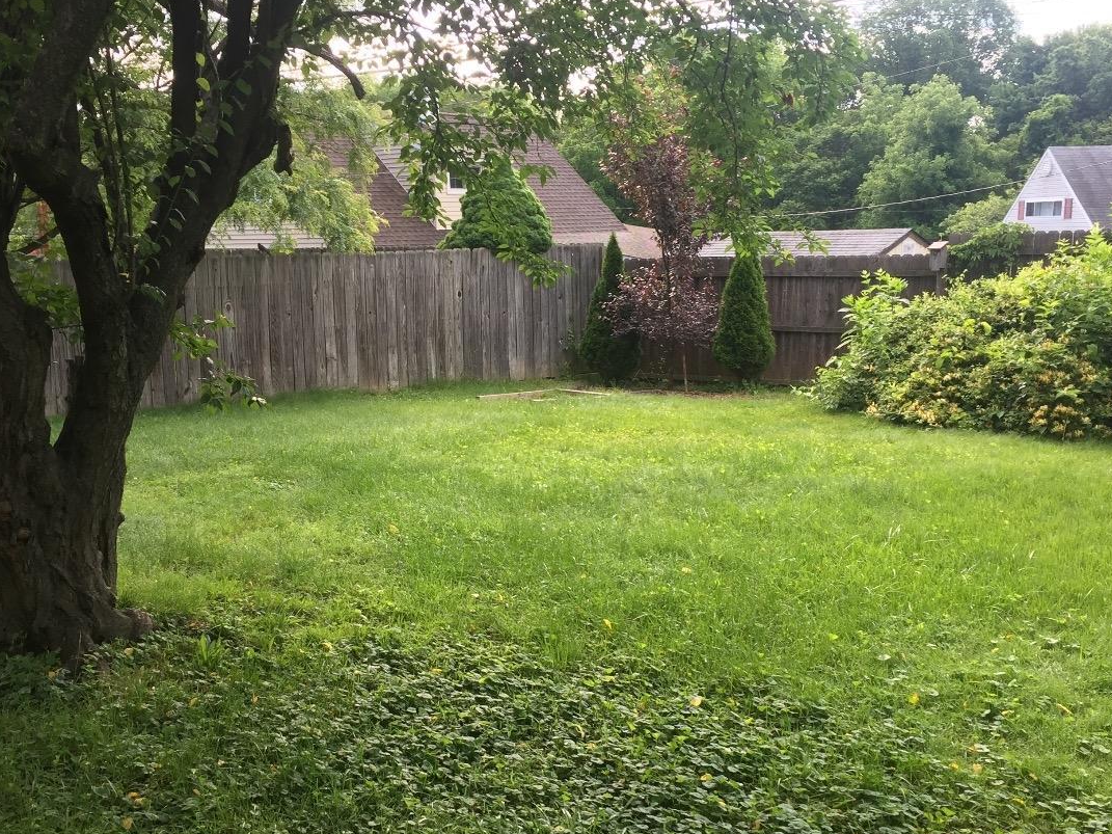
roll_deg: +2.2
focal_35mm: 39
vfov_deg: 36.8
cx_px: 525
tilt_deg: -11.3
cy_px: 473
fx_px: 1253
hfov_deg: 47.8
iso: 32
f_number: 2.2
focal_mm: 4.15
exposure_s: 1/144
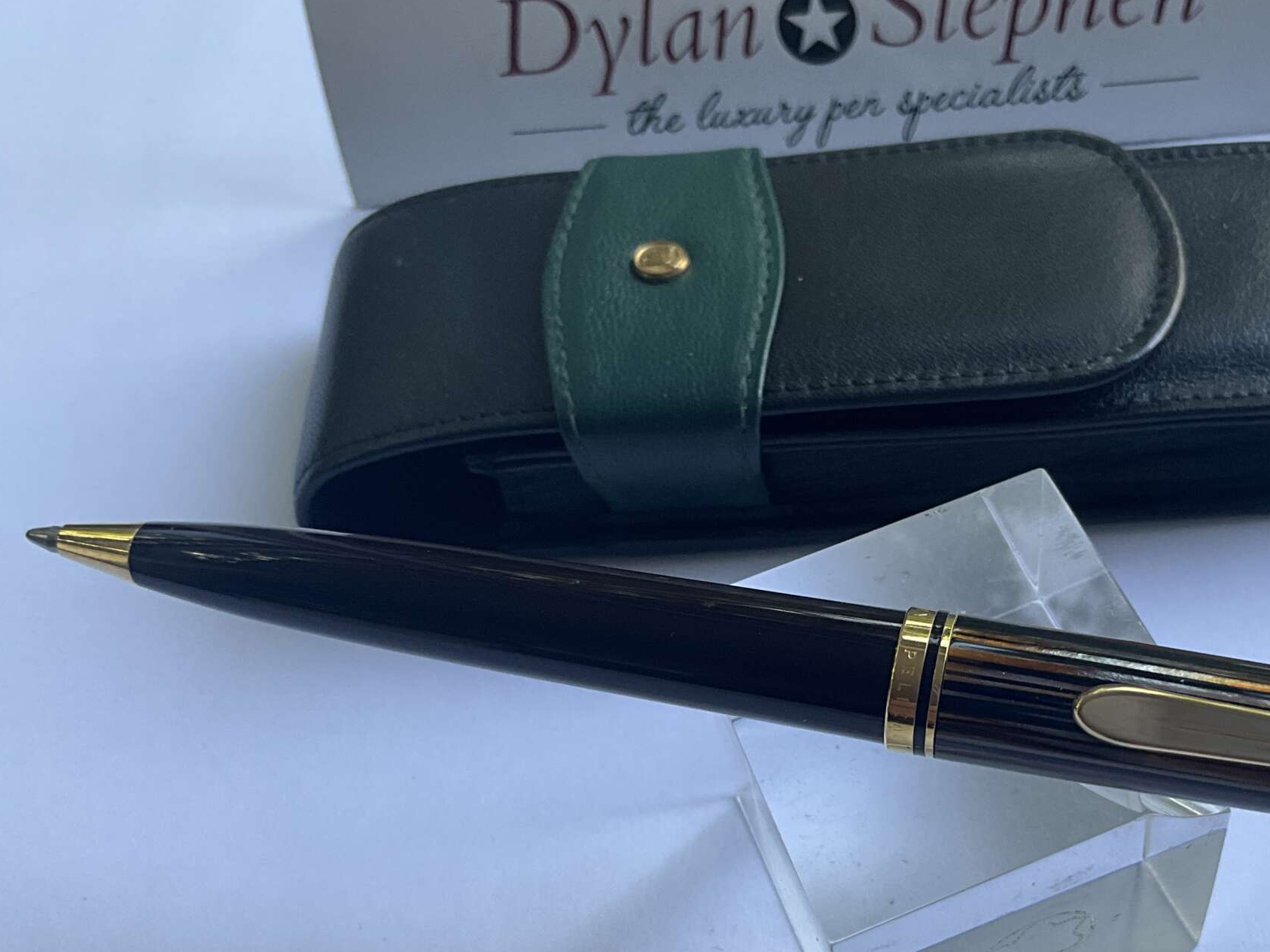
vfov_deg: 32.4
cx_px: 870
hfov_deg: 42.2
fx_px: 1614
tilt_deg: -58.7
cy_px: 677
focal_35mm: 44
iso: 40
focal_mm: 3
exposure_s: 1/122
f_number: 1.8
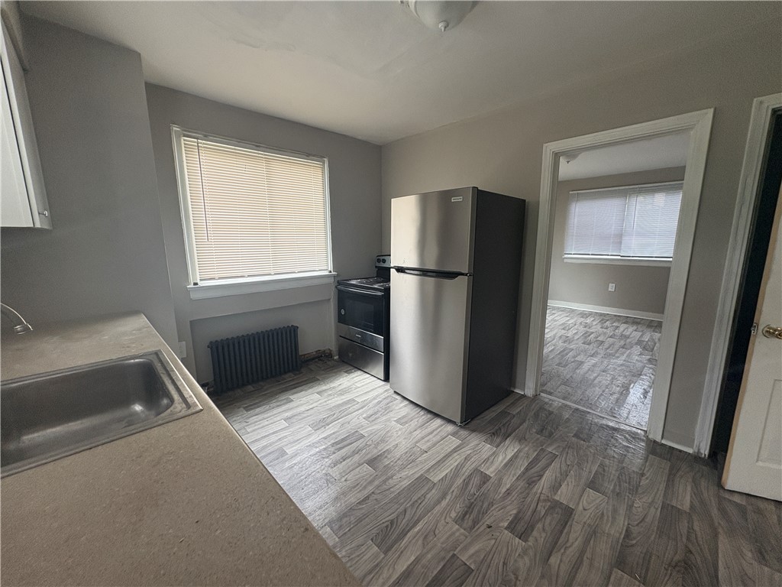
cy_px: 294
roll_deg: +0.6
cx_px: 391
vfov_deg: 85.7
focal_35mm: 14
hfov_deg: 102.1
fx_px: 316
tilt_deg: -9.6
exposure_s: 1/81
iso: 250
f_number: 2.2
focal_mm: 2.22
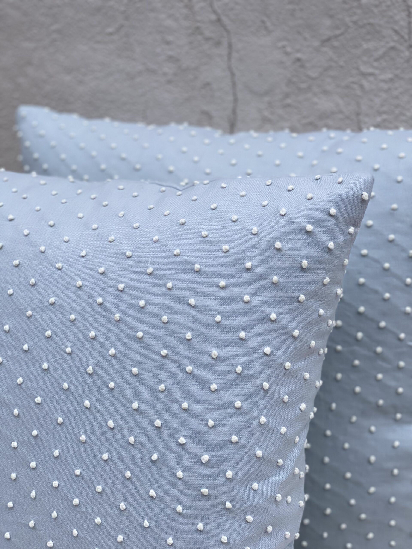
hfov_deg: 28.0
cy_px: 274
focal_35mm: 52
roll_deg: +2.4
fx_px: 825
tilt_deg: -21.5
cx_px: 206
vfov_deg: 36.8
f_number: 2
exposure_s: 1/120
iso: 100
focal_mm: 6
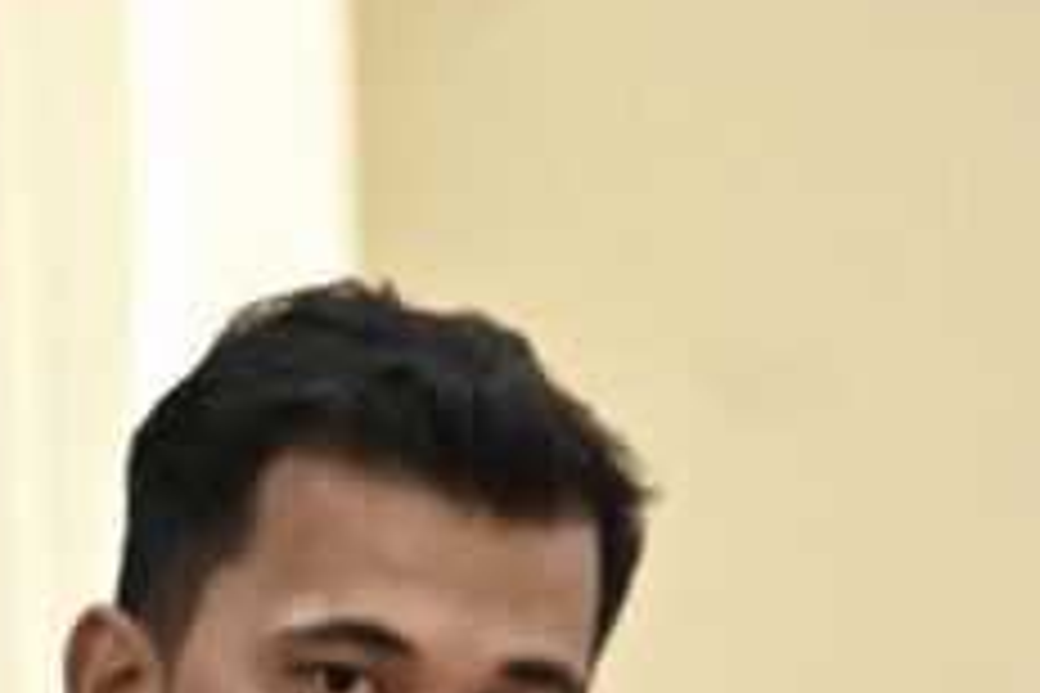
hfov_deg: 2.0
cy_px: 1022
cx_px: 221
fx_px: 30244
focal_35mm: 1047
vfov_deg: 1.3
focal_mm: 210
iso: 4000
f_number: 5.6
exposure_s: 1/60
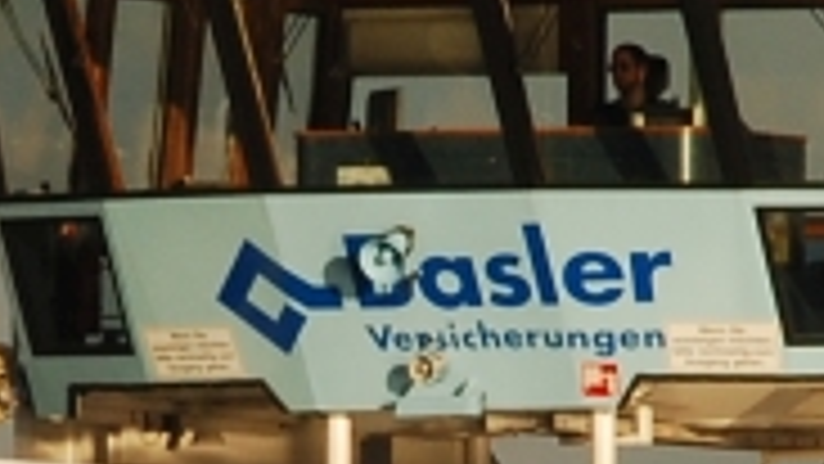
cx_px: 68
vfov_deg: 1.0
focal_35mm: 1189
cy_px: 489
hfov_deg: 1.8
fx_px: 25981
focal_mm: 135
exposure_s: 1/250
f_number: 10
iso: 200
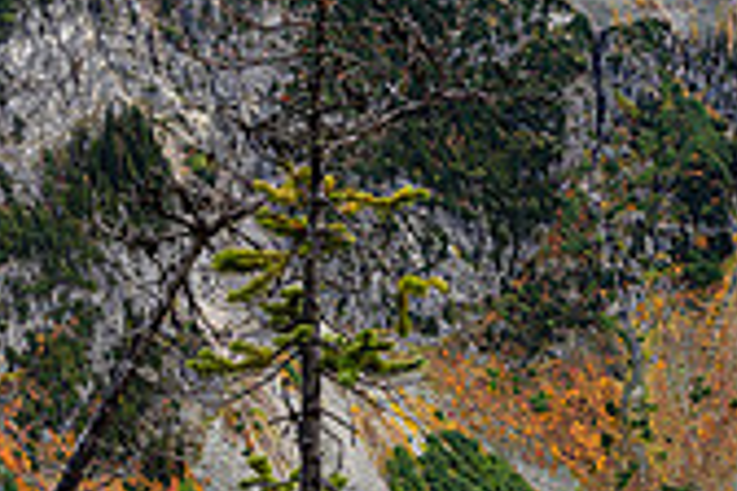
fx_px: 1699
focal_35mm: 83
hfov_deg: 23.5
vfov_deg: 16.5
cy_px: 252
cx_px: 733
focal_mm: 24
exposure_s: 1/100
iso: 100
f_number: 5.6
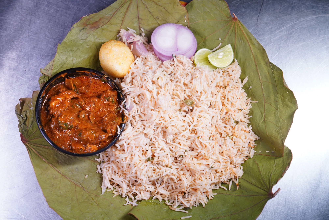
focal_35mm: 60
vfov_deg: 22.6
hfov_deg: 33.4
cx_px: 164
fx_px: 548
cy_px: 110
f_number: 5.6
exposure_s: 1/200
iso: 640
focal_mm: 60
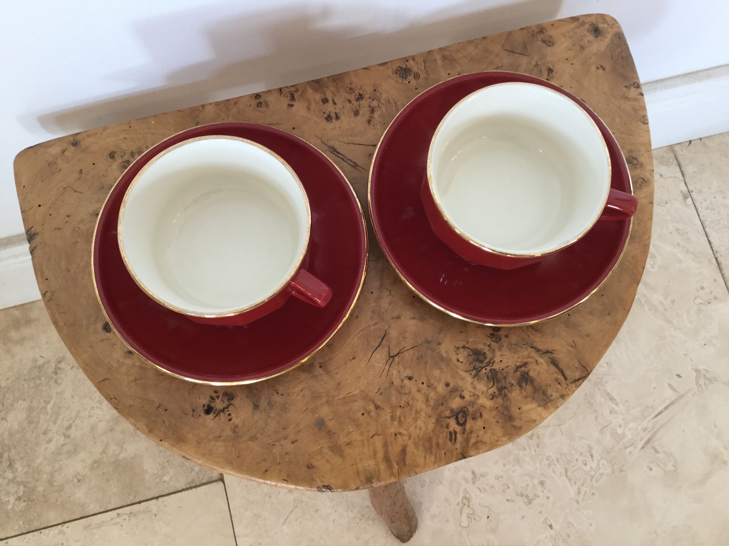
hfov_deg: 58.4
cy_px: 273
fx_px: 653
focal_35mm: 31
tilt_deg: -77.0
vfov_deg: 45.4
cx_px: 364
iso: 80
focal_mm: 3.3
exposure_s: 1/33
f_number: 2.4
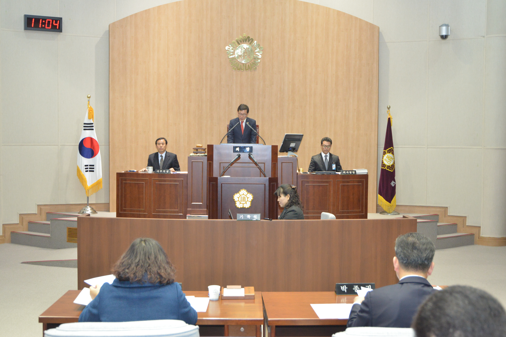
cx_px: 253
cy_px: 168
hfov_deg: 43.6
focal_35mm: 45
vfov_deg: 29.9
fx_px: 632
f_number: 7.1
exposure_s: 1/100
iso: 4500
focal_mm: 45
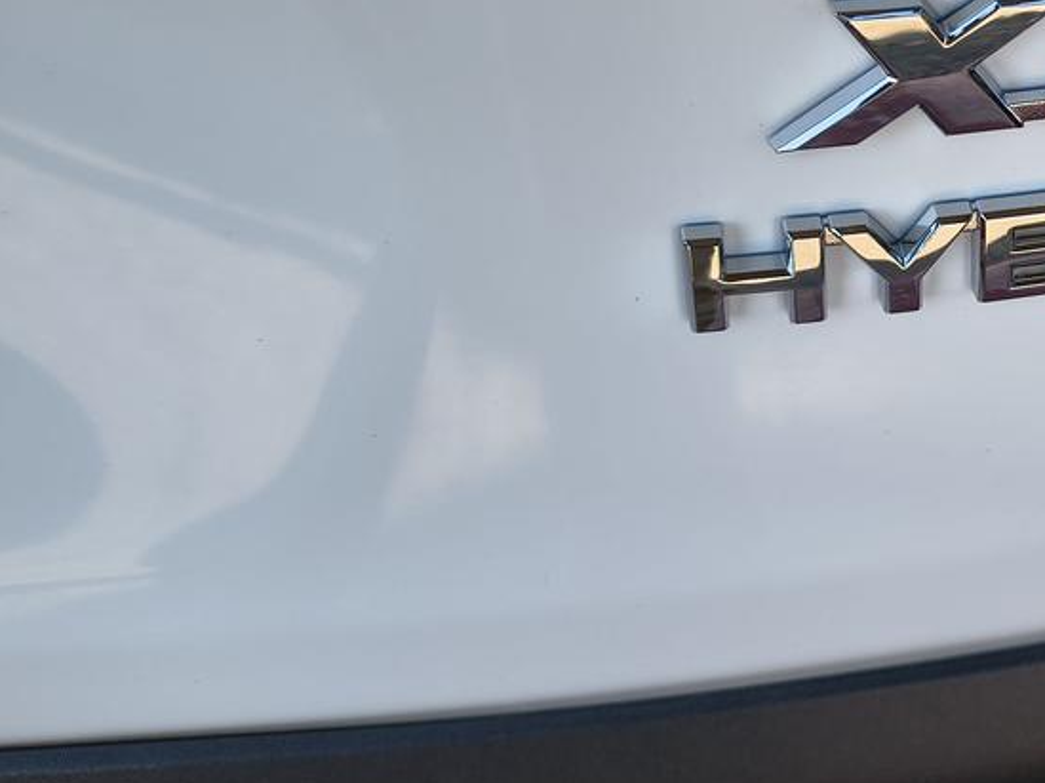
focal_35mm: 56
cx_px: 1123
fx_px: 1689
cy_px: 76
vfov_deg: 25.3
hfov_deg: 31.0
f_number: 1.8
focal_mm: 5.56
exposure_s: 1/271
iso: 100
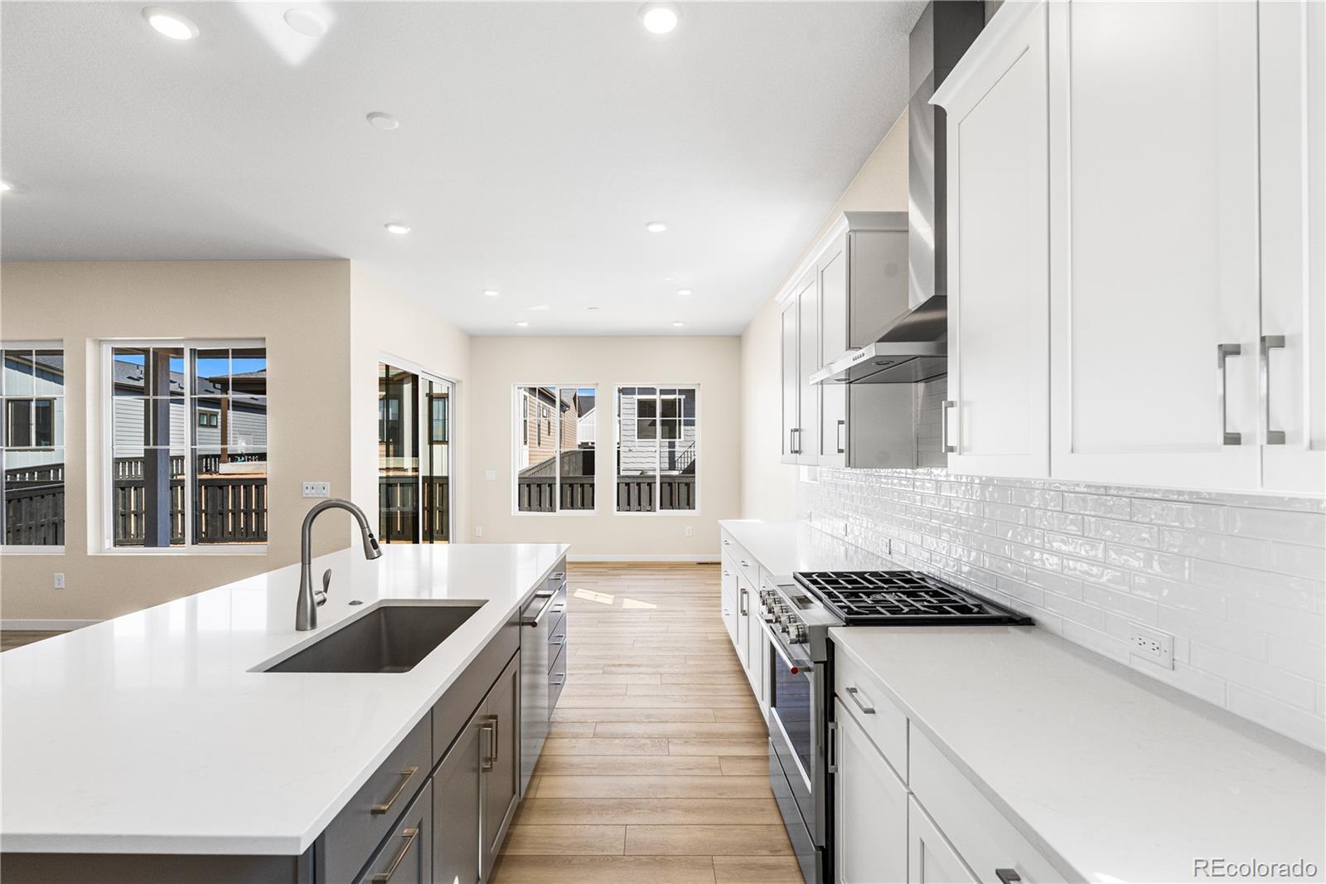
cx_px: 663
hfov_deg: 95.0
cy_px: 442
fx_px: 608
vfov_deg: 72.0
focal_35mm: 16
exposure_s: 1/50
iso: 500
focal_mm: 16.5
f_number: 8
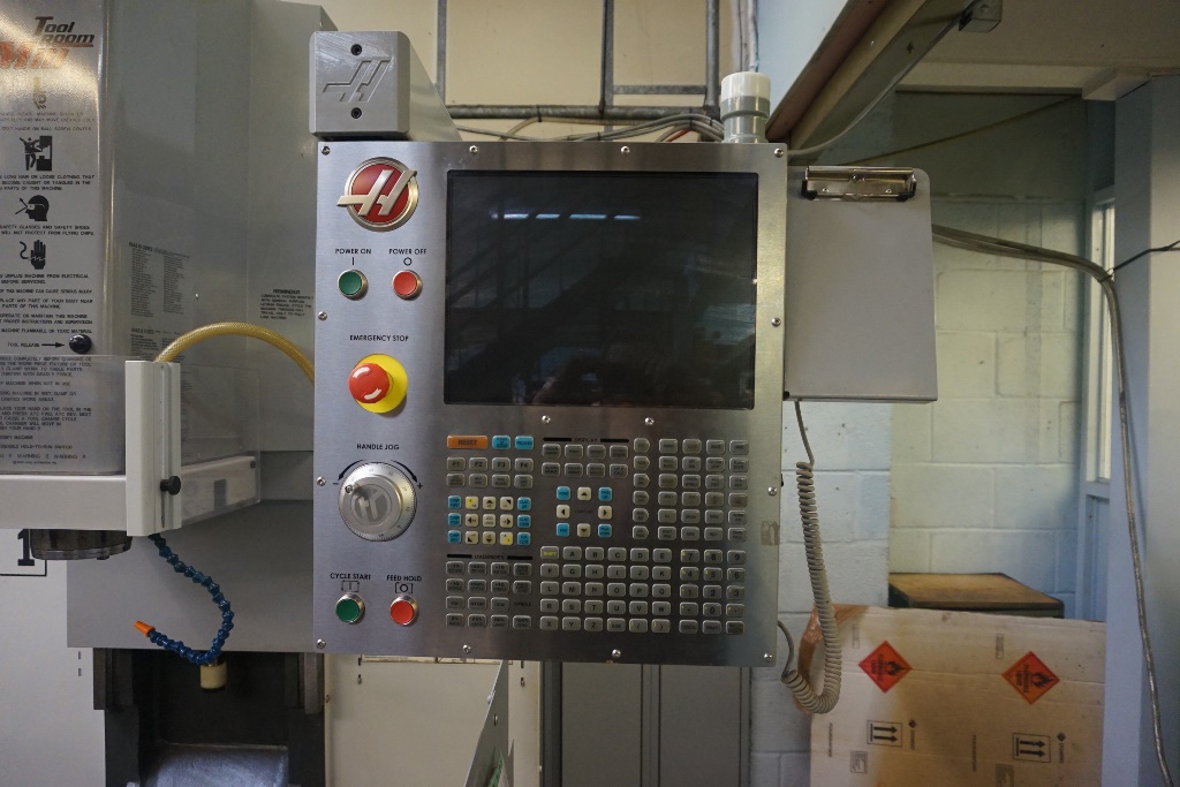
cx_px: 590
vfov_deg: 53.1
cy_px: 394
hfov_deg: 73.7
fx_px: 787
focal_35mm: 24
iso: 1600
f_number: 3.5
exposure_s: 1/160
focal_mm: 16
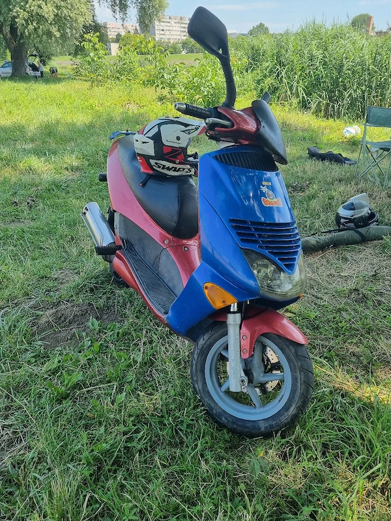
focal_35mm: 26
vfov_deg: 67.3
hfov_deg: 53.1
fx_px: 392
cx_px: 196
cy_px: 260
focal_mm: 5.4
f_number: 1.8
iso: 50
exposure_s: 1/714
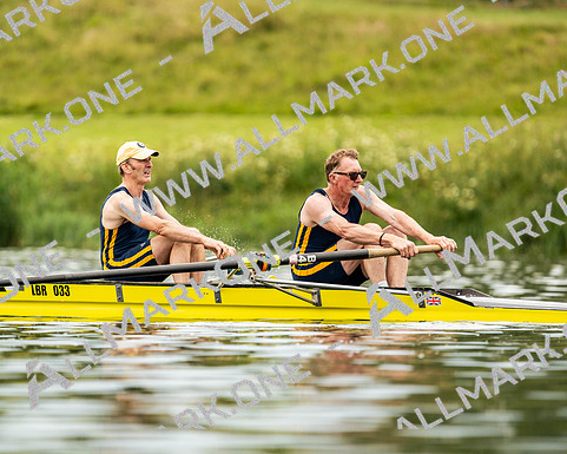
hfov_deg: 2.8
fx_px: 11397
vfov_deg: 2.3
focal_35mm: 679
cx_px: 265
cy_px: 227
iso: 640
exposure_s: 1/2000
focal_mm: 600
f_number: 6.3
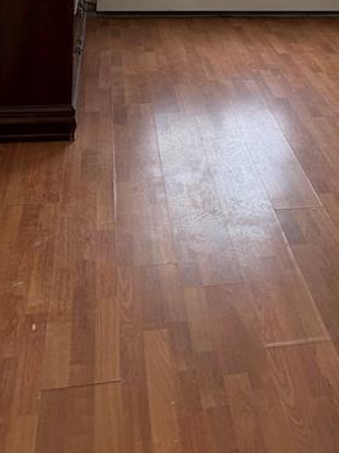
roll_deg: -4.2
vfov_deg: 34.3
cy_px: -15
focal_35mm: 50
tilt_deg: -13.2
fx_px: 654
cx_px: 263
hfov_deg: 28.5
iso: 50
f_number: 1.78
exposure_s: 1/134
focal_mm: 6.76
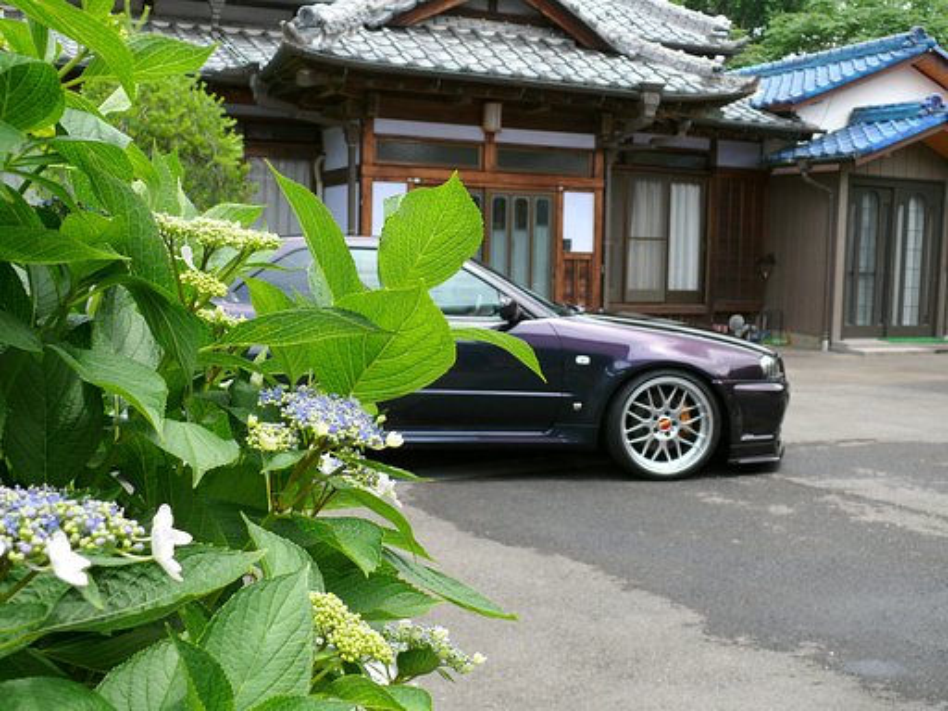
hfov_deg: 46.8
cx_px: 474
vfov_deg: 36.0
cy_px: 356
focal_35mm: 40
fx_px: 1095
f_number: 3.6
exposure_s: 1/500
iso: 100
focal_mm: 8.4
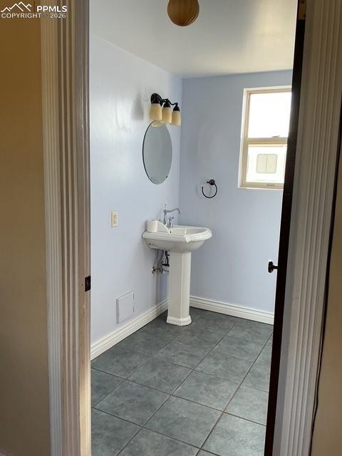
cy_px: 228
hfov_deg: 48.2
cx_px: 171
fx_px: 382
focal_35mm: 29
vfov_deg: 61.7
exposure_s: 1/120
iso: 32
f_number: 1.8
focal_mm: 3
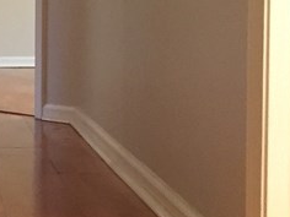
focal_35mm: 126
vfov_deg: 11.8
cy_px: 88
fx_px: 1056
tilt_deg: -5.4
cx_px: -214
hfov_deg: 14.1
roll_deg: +1.1
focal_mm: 4.15
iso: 250
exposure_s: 1/30
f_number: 2.2
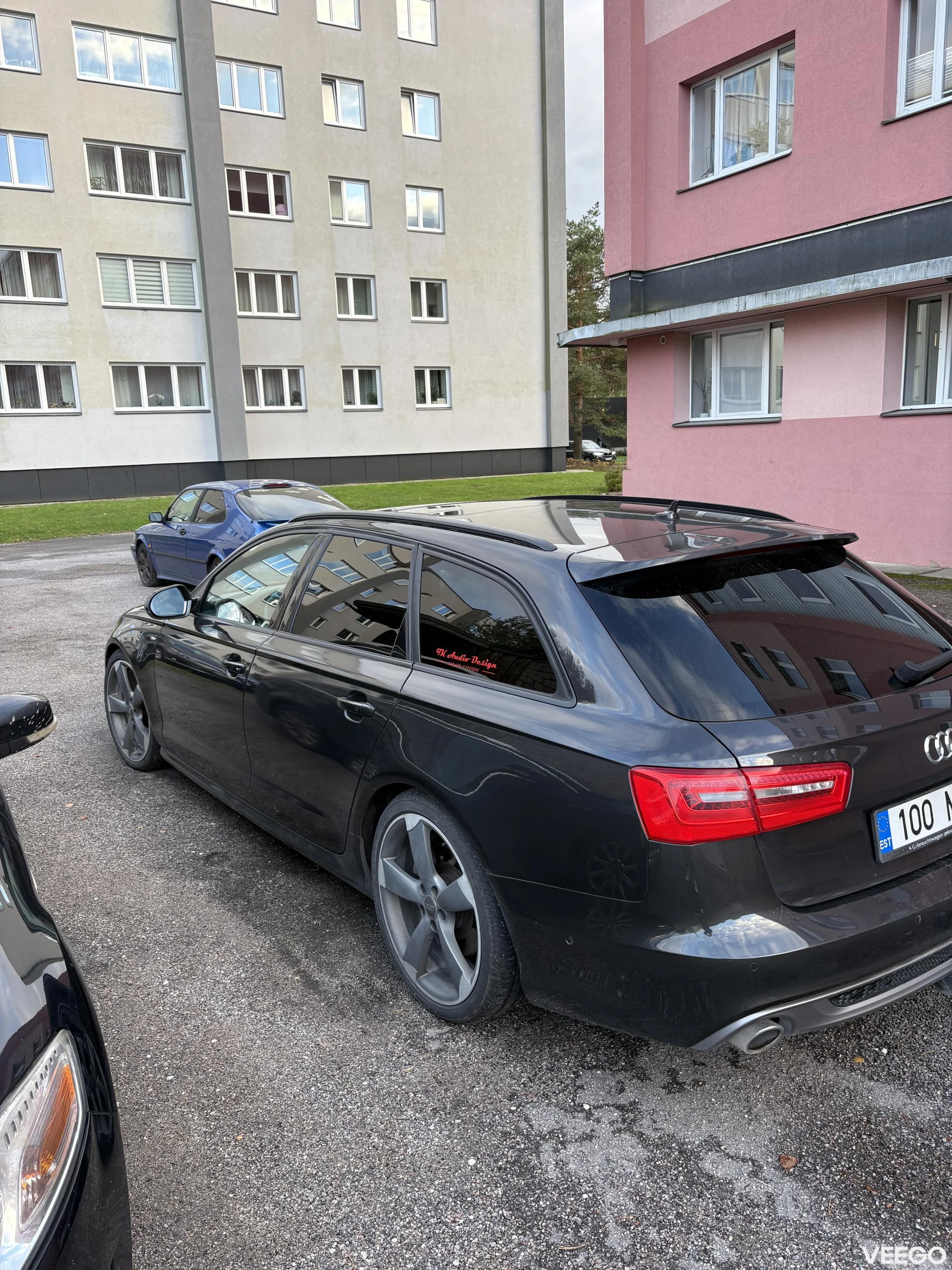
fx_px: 953
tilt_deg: -10.9
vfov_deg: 67.3
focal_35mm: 26
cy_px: 635
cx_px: 476
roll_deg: +2.2
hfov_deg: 53.1
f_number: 1.6
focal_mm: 5.96
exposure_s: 1/122
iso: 40
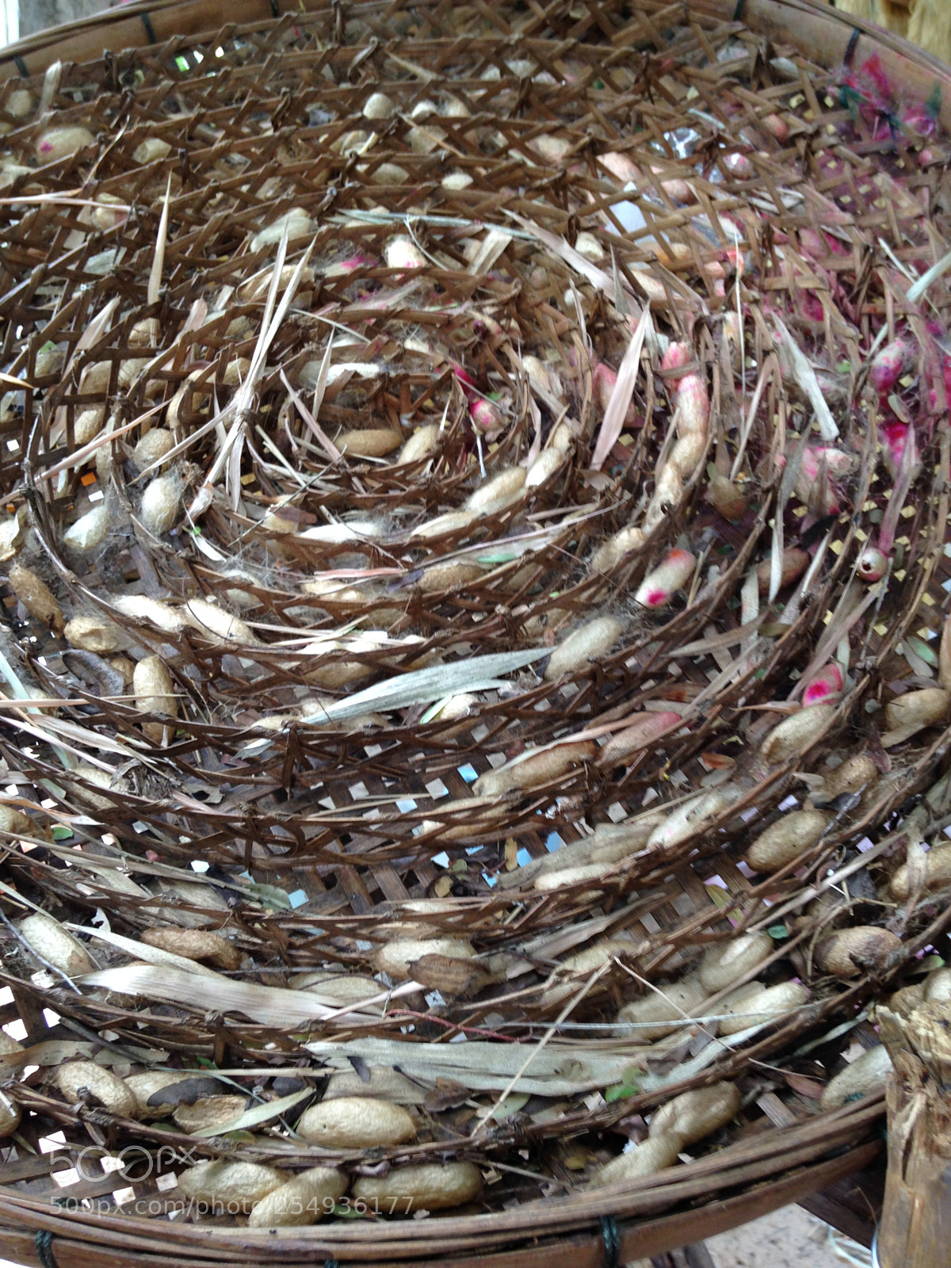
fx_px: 1209
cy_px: 634
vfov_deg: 55.4
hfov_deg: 42.9
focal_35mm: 33
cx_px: 476
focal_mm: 4.12
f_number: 2.4
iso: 64
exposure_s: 1/60
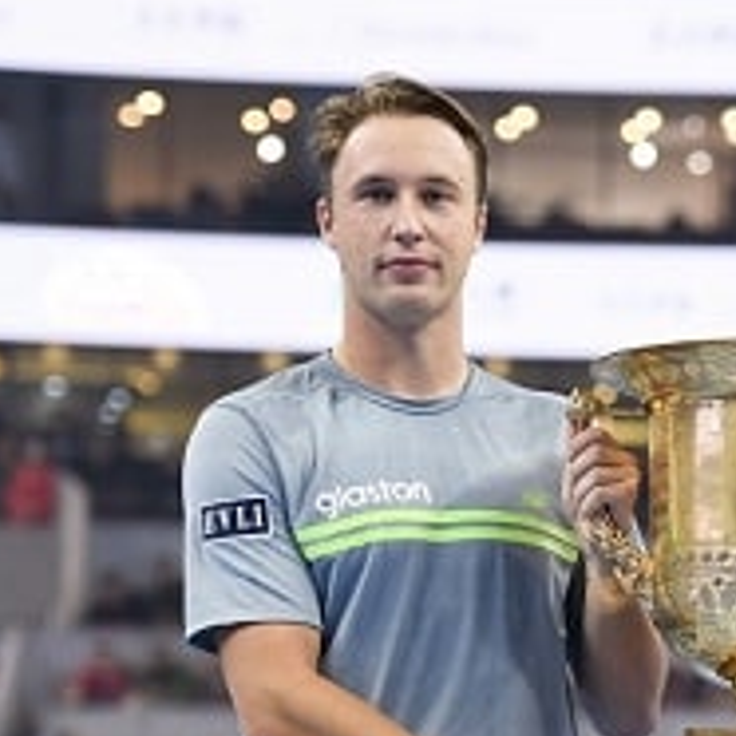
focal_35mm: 173
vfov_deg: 10.1
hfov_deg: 10.0
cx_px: 791
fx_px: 4162
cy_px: 445
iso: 800
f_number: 2.8
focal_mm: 86
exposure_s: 1/500
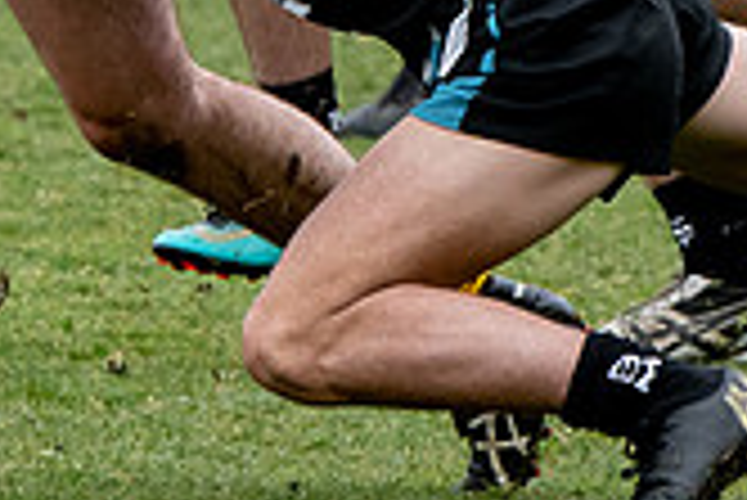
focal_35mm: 1520
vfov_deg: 0.9
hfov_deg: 1.4
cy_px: -489
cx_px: -363
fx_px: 31567
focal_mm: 165
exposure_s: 1/1250
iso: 800
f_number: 4
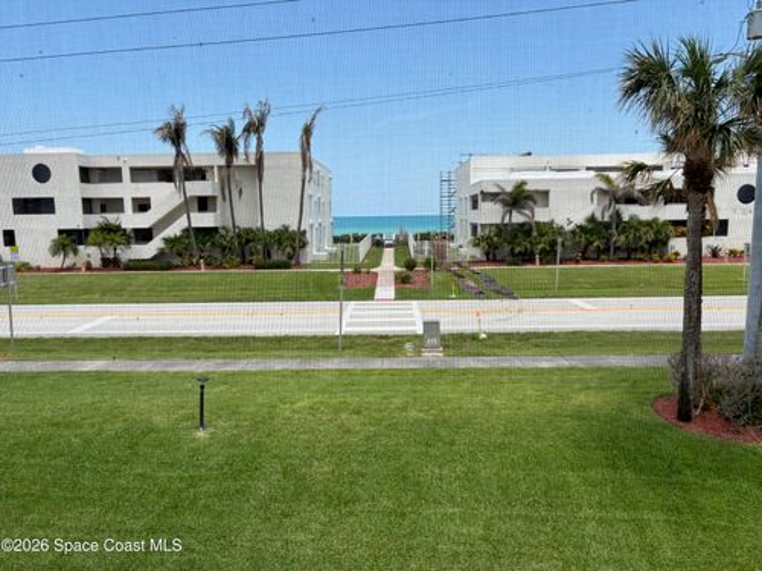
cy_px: 286
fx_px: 572
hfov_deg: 67.3
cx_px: 381
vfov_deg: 53.1
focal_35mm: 26
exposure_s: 1/1799
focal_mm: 5.96
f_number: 1.6
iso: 50
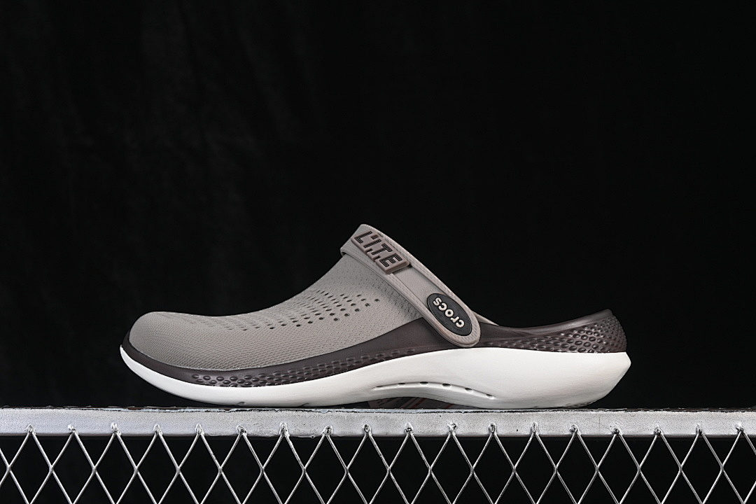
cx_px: 378
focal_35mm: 75
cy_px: 252
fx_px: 1575
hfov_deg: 27.0
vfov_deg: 18.2
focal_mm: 50
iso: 160
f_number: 7.1
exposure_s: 1/80
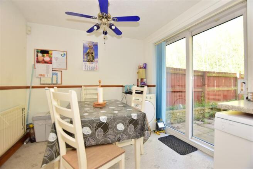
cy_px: 84
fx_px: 105
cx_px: 126
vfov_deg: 77.3
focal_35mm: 15
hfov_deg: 100.4
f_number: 5
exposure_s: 1/60
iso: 200
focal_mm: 10
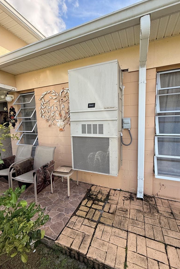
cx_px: 94
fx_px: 112
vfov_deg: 100.4
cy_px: 133
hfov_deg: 77.3
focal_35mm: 15
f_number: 2.2
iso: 50
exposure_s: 1/535
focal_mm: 2.22
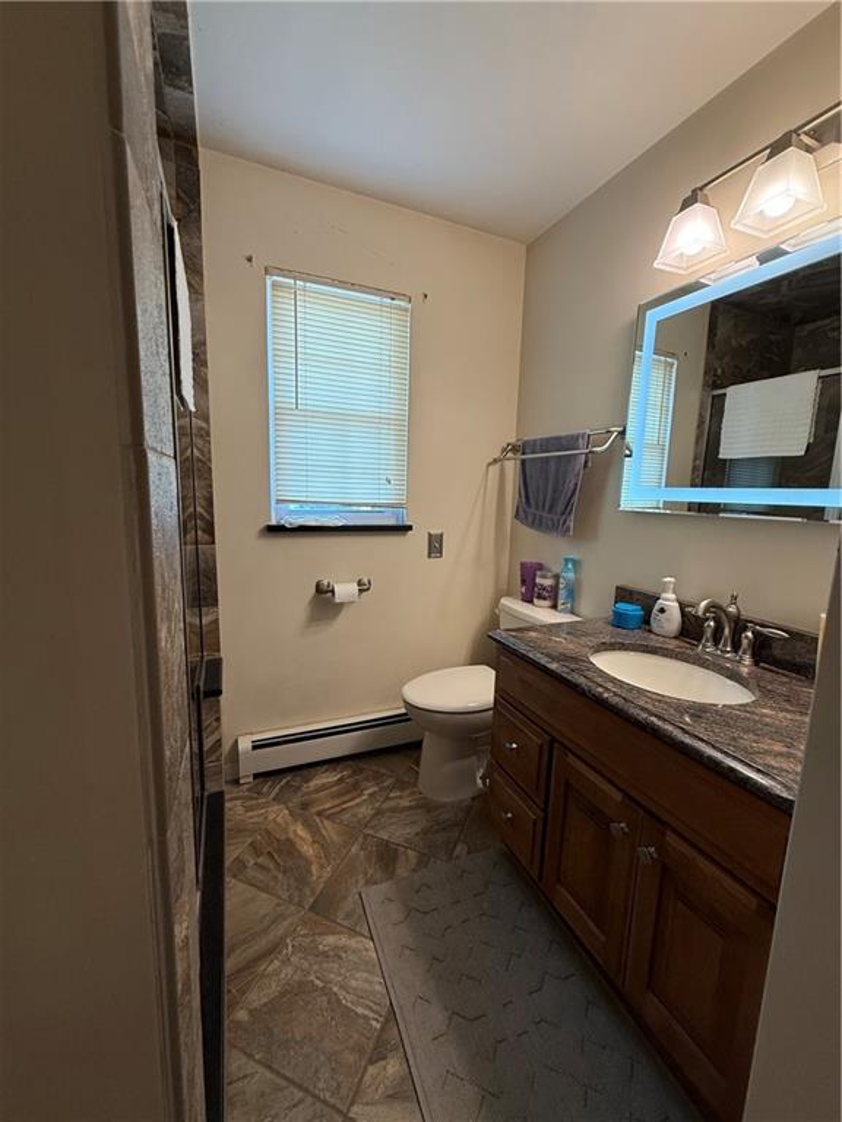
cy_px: 561
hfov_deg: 85.7
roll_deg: -2.2
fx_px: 454
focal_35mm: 14
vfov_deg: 102.1
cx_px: 421
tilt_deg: -8.2
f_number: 2.2
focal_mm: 2.22
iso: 160
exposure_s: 1/120
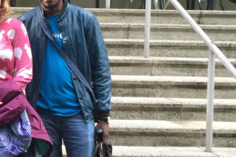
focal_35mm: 103
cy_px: 57
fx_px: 675
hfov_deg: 18.3
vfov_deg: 13.3
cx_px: -84
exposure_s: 1/120
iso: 32
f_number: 2.2
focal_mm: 4.15
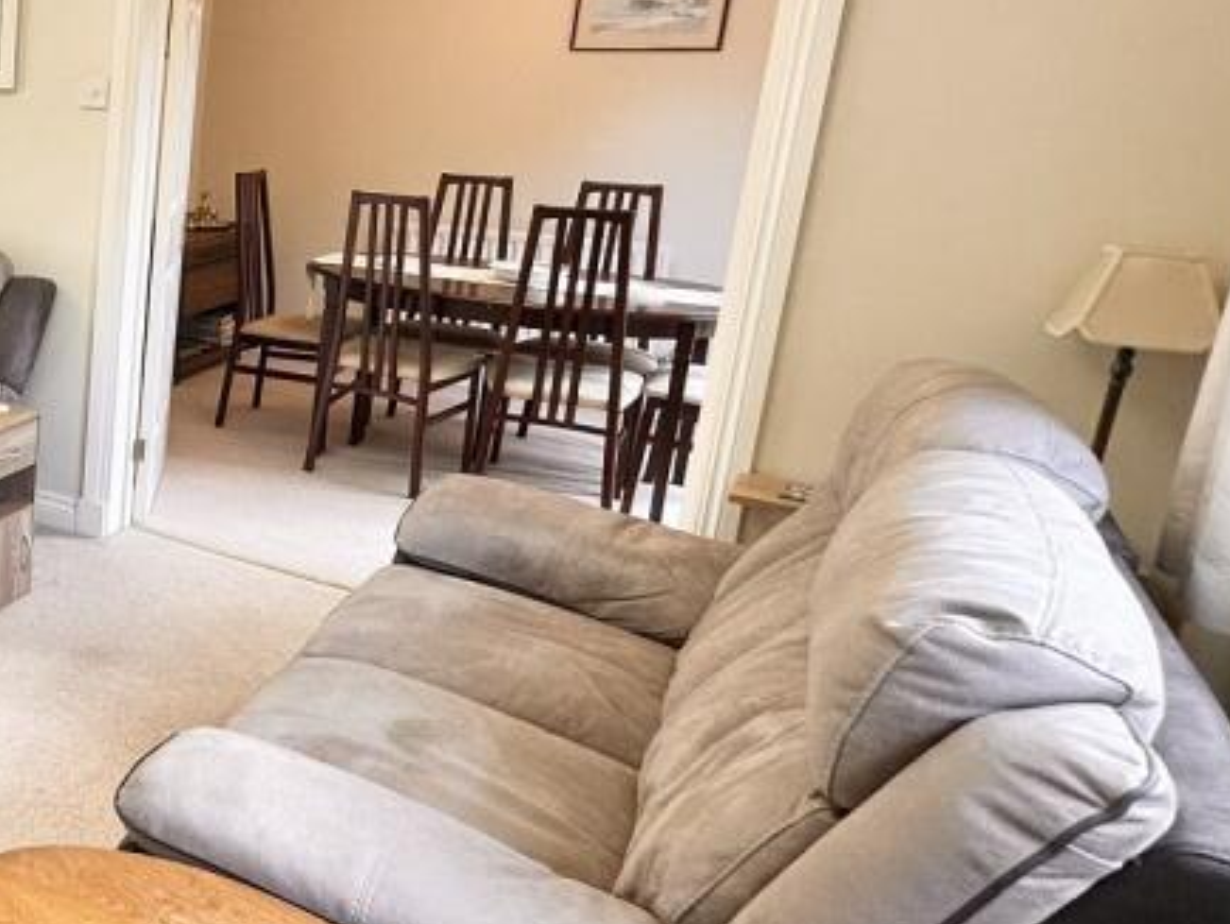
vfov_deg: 42.7
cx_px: -147
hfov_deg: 42.4
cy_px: 354
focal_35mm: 33
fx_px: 1173
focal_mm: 2.22
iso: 125
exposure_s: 1/100
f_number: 2.2
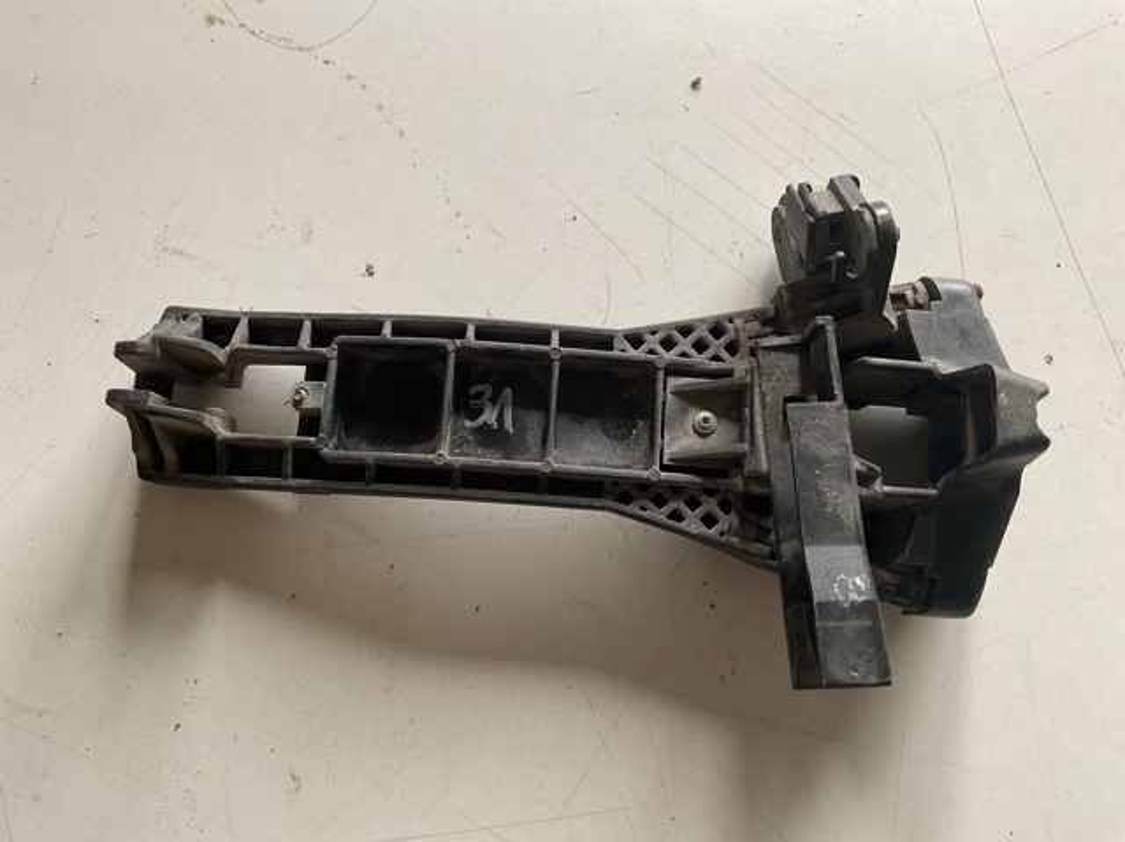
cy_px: 421
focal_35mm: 29
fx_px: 942
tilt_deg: -82.6
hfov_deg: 61.7
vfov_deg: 48.2
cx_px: 562
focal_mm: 3
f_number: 1.8
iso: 40
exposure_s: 1/60
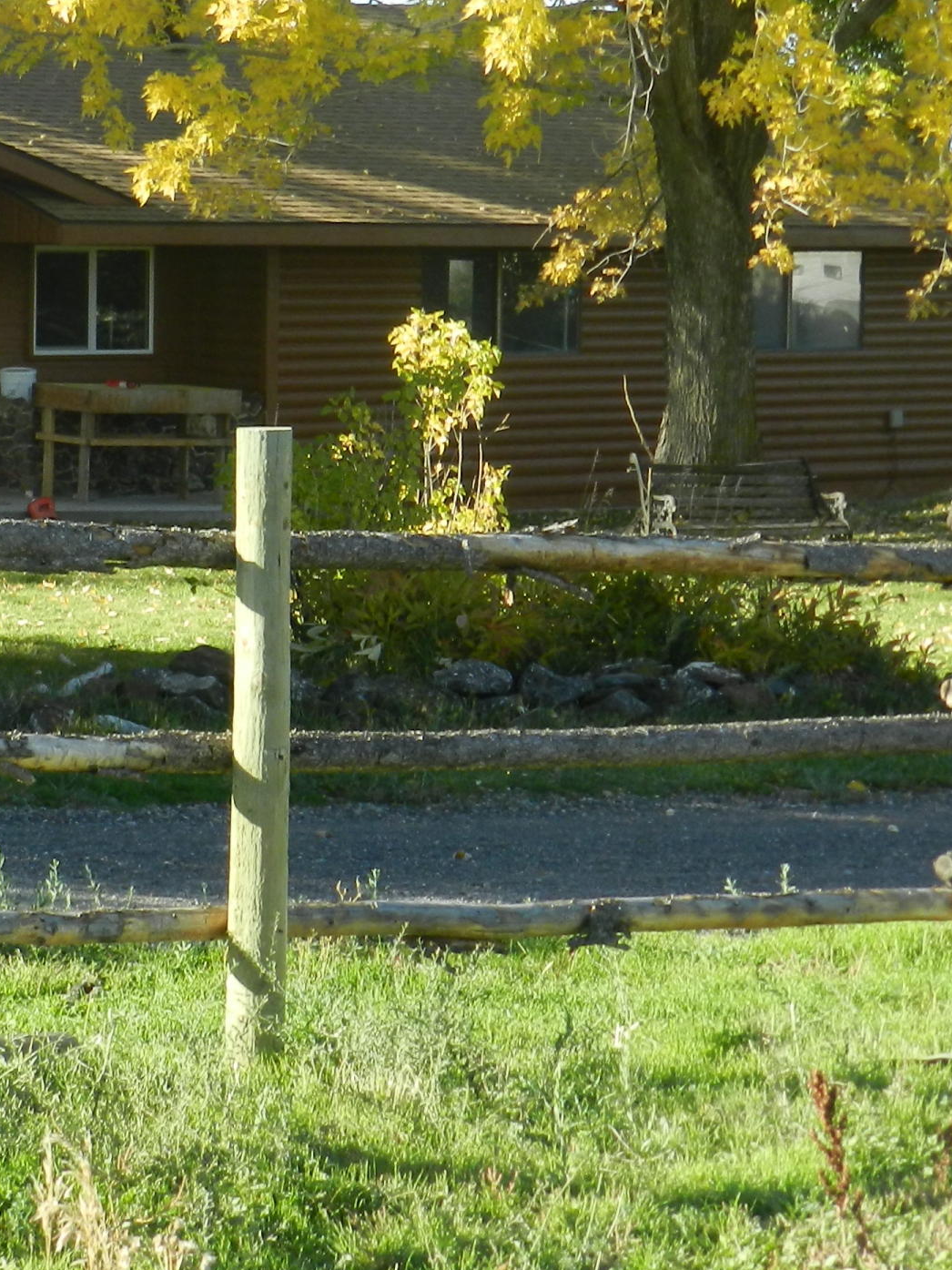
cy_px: 471
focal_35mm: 114
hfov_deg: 12.8
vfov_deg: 17.2
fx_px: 4181
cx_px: -12
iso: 160
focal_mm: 9.4
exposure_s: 1/250
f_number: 4.4
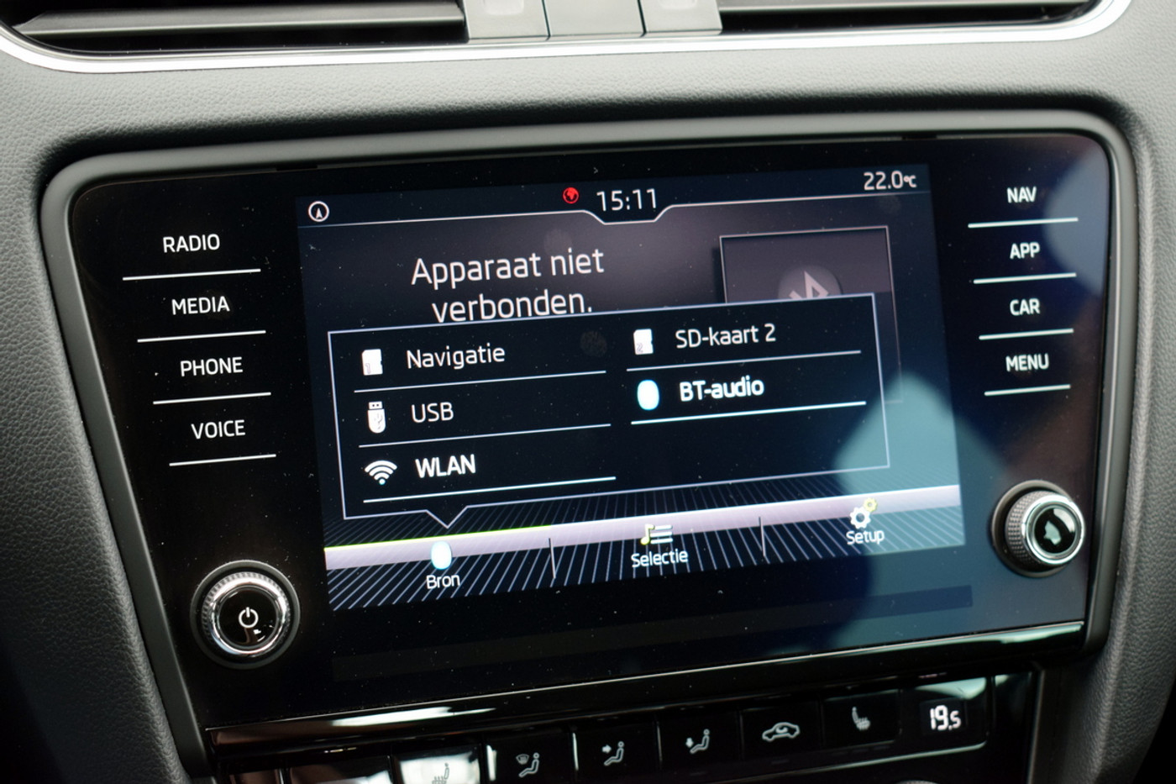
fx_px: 1862
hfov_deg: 35.1
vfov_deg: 23.8
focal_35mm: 57
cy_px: 392
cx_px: 588
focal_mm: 38
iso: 1100
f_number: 4.8
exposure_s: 1/60
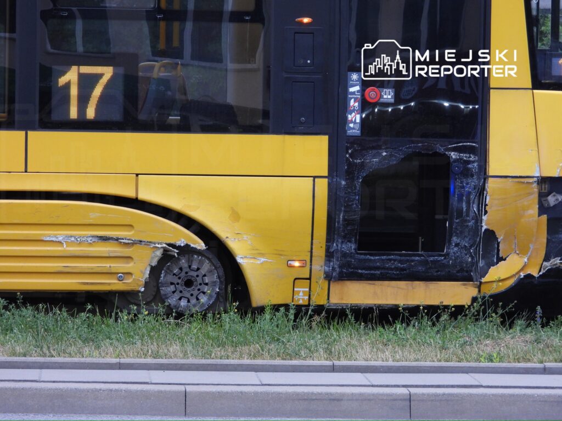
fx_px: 2760
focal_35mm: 170
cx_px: 281
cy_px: 210
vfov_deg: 8.7
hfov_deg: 11.6
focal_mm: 30.5
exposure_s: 1/60
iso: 320
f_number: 4
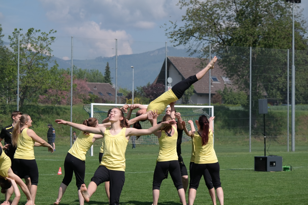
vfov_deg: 10.9
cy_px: 102
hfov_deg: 16.3
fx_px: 1078
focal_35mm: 126
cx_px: 154
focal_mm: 82
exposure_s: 1/500
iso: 100
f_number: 6.3
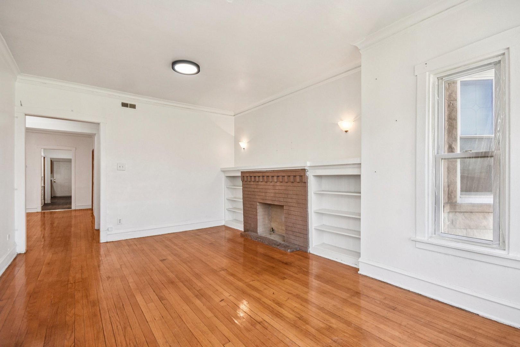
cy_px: 174
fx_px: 238
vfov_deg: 72.1
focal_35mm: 16
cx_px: 260
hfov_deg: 95.0
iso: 400
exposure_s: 1/60
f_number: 8
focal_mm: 11
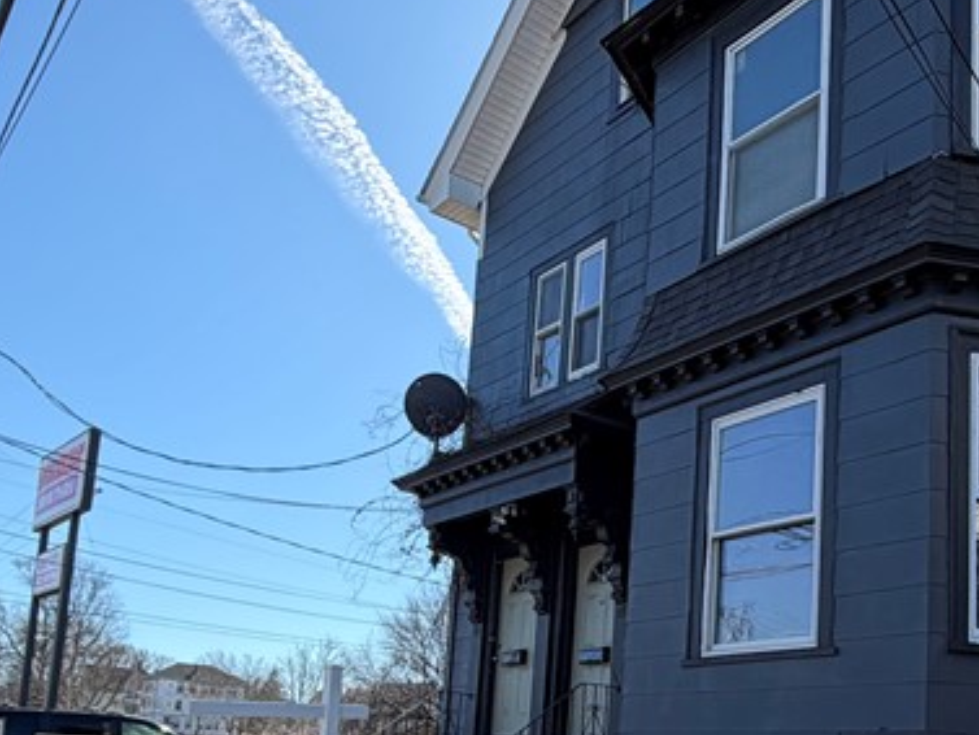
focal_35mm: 38
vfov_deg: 36.0
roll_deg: -2.4
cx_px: 654
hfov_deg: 48.1
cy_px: 623
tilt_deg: +8.1
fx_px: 1075
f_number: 2.2
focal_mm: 2.22
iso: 32
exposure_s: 1/770
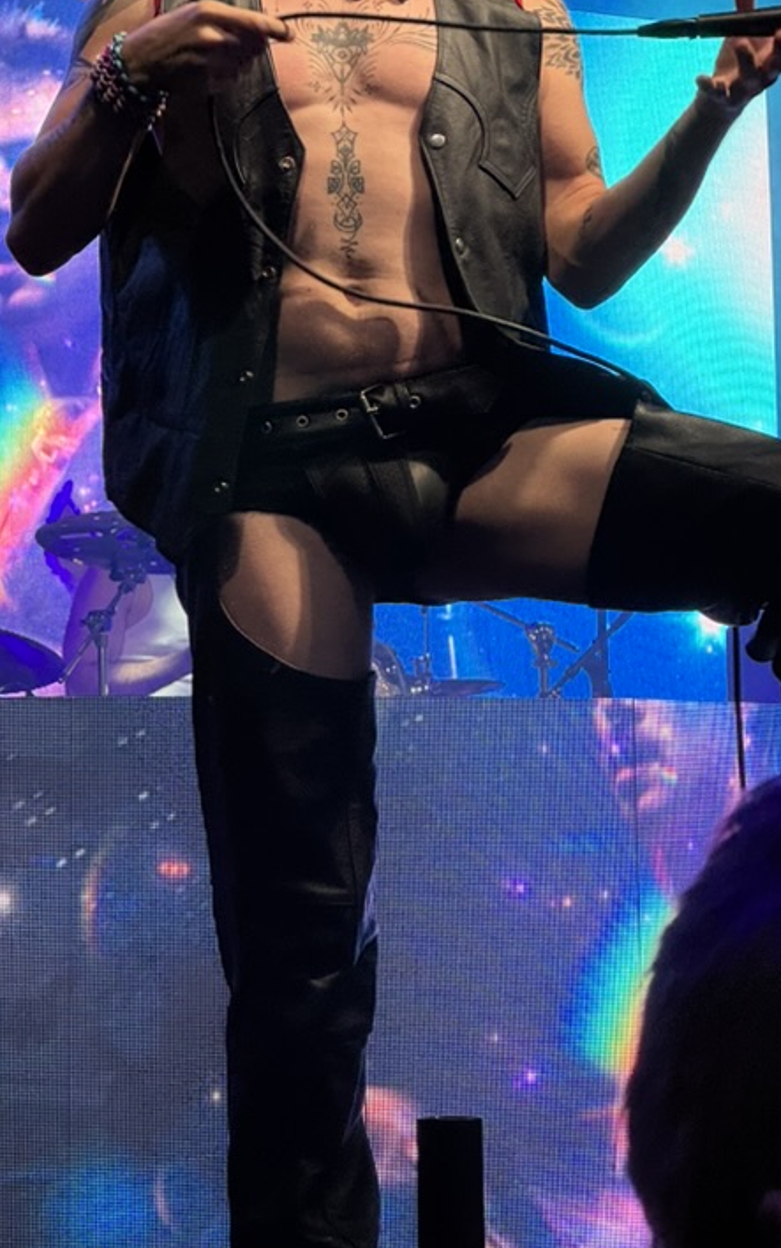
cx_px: 480
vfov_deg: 17.6
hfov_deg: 11.1
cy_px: 372
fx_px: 4015
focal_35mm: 118
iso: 160
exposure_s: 1/100
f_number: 2.8
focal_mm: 9
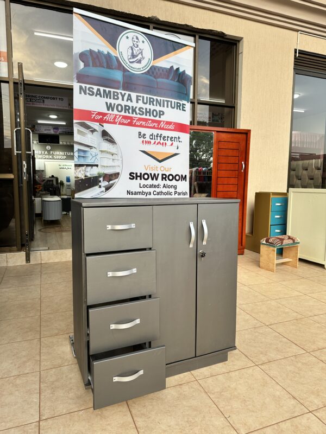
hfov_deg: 56.8
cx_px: 163
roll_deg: -1.0
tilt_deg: -6.7
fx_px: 301
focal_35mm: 24
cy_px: 217
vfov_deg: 71.6
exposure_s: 1/133
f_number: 1.78
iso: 64
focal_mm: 6.86
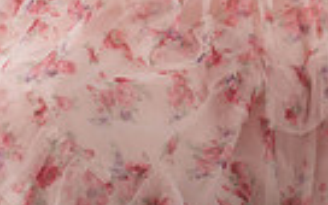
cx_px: 256
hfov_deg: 5.5
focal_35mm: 382
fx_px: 3415
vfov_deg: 3.4
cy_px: -277
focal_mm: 113
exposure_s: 1/640
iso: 500
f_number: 3.5
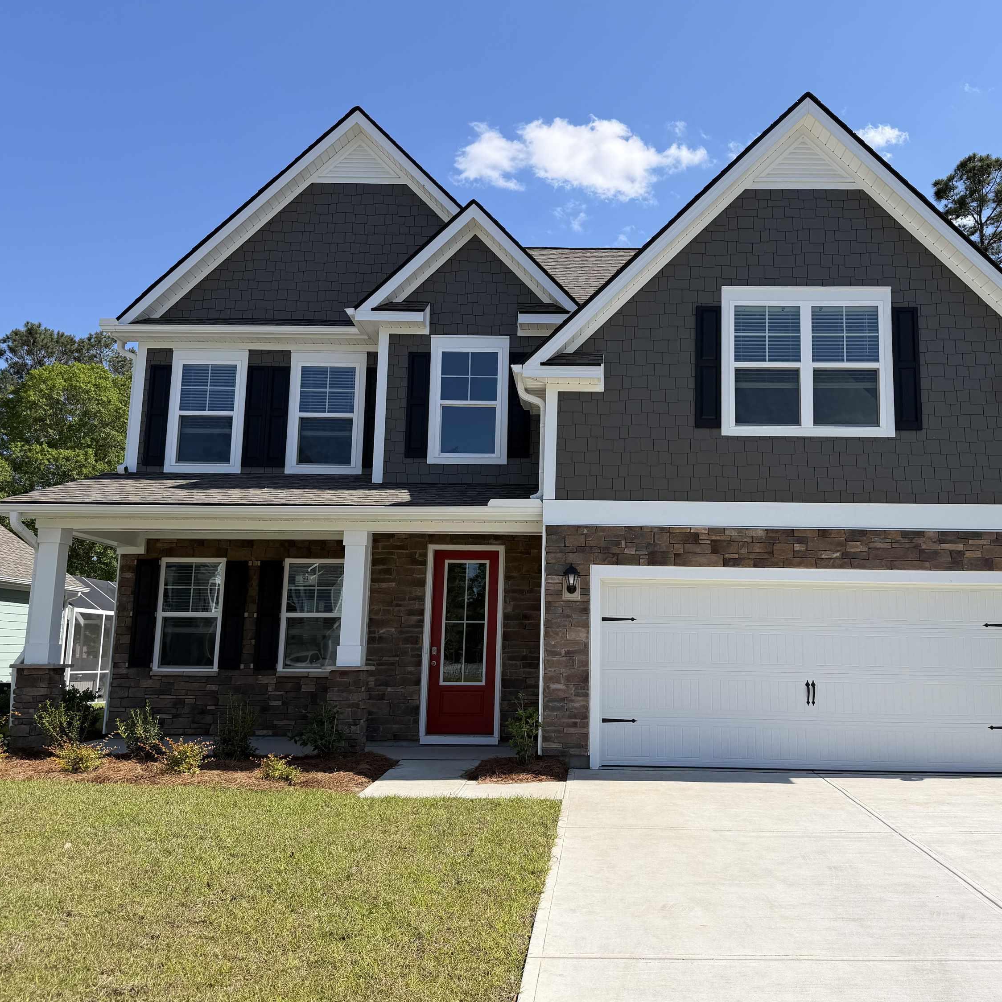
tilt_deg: +8.9
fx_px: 950
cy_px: 503
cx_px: 588
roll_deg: -0.8
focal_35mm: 29
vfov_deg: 55.6
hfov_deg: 55.3
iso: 80
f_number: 1.78
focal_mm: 6.76
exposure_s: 1/3953
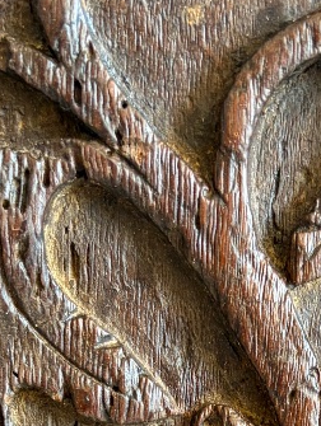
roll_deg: +2.0
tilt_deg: -37.9
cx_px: 232
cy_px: 560
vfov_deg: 19.4
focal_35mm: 93
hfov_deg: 15.9
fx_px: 1148
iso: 250
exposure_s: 1/60
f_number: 1.6
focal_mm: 5.96
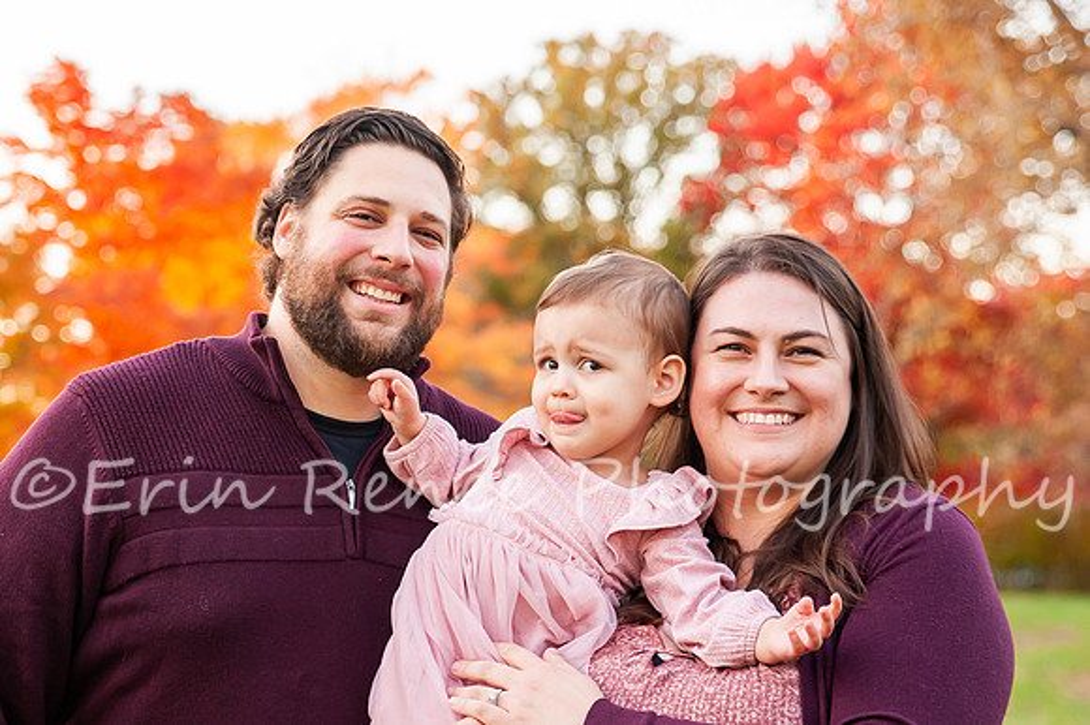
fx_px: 2546
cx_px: 398
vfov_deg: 16.2
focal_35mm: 84
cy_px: 415
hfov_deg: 24.1
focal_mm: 60
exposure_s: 1/200
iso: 800
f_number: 3.5
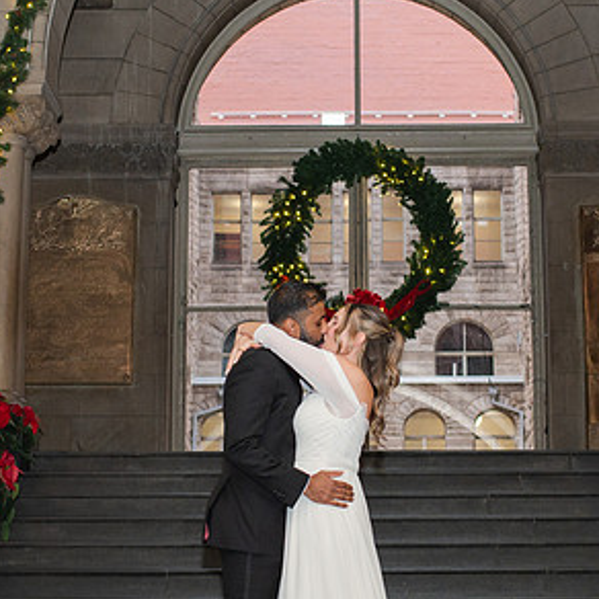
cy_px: 314
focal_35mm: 93
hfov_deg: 18.7
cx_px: 323
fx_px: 1821
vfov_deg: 18.7
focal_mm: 35
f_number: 3.5
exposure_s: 1/200
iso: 1000
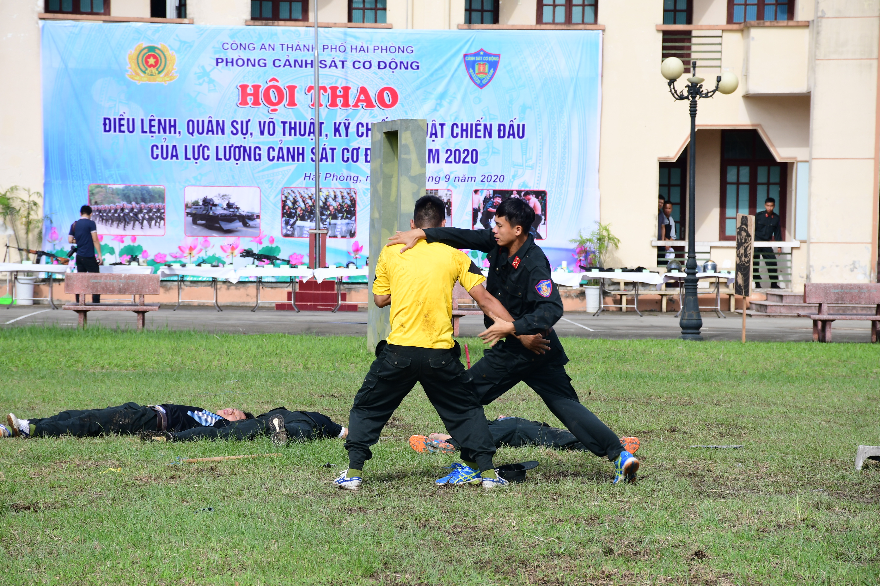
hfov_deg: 13.7
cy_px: 293
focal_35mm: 150
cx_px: 440
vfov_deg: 9.1
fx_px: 3666
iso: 200
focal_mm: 100
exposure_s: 1/400
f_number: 9
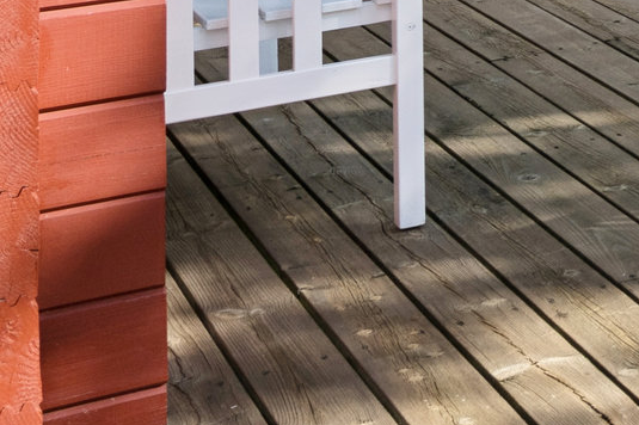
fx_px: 1841
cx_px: 1486
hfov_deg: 14.2
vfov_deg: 11.8
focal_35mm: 104
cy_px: -429
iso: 200
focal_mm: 18.5
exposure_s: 1/250
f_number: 8
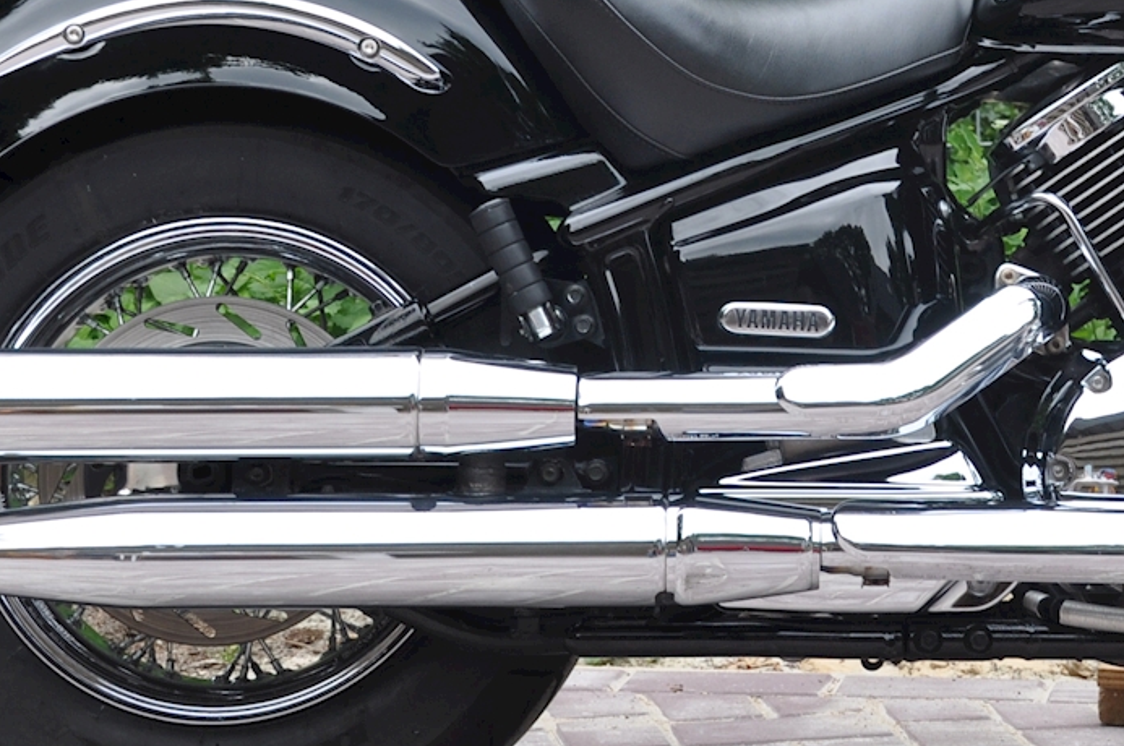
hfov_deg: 15.2
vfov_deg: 10.2
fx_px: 4147
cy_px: 7
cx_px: 1056
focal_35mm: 133
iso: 200
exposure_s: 1/200
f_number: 7.1
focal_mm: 32
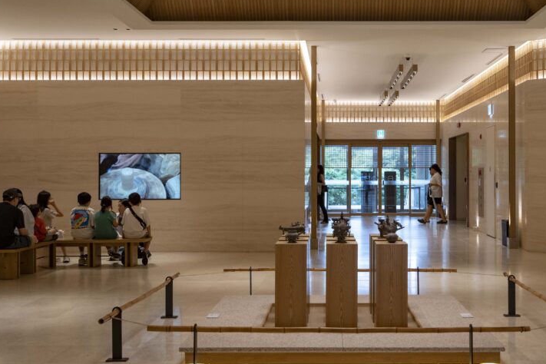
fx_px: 743
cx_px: 346
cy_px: 172
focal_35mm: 49
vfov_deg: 27.5
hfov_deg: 40.0
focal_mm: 34
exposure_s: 1/160
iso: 1250
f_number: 4.5
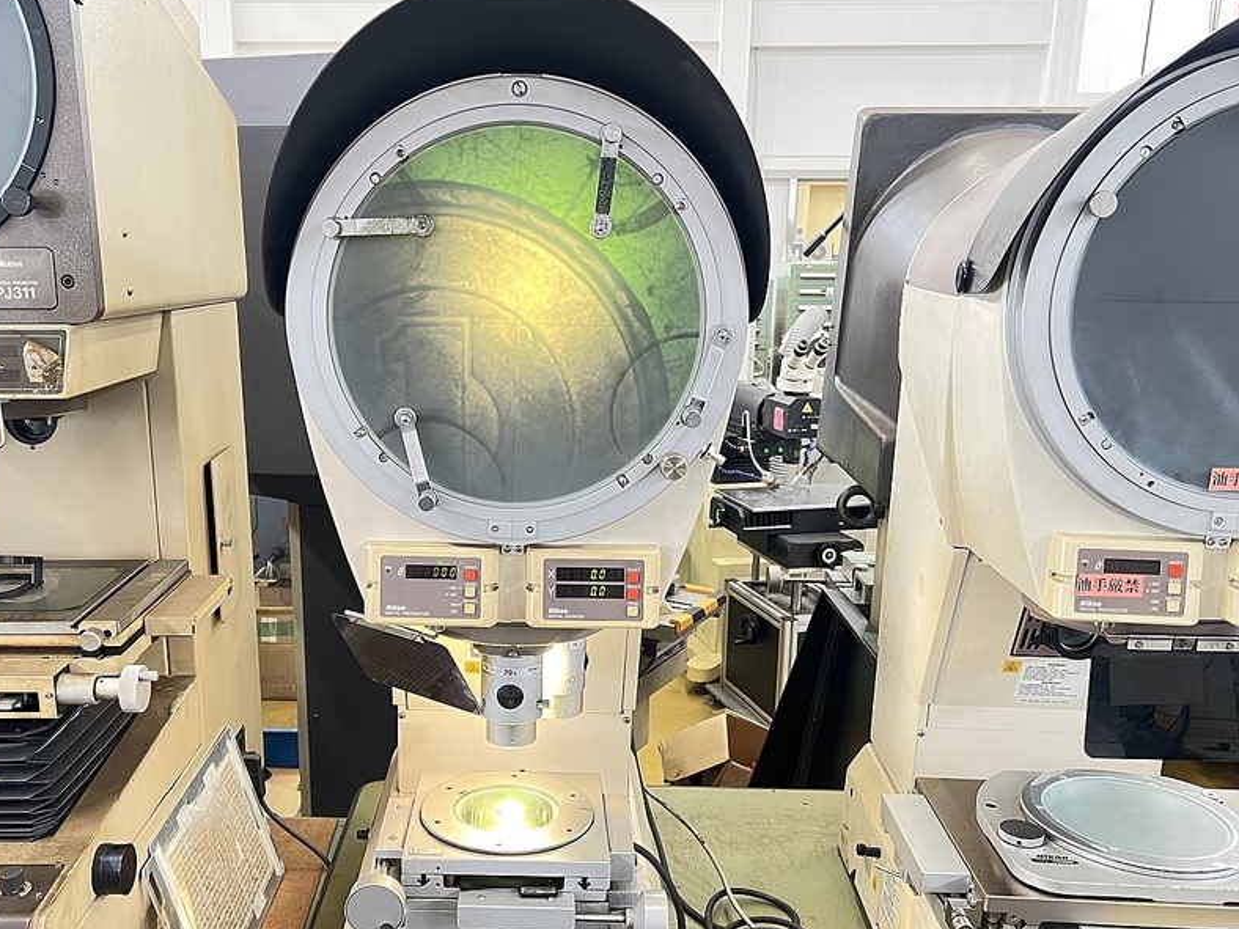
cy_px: 541
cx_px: 517
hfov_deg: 55.1
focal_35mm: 33
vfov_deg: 42.8
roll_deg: -0.4
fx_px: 1181
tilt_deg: -16.3
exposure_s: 1/50
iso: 200
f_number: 1.5
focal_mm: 5.7
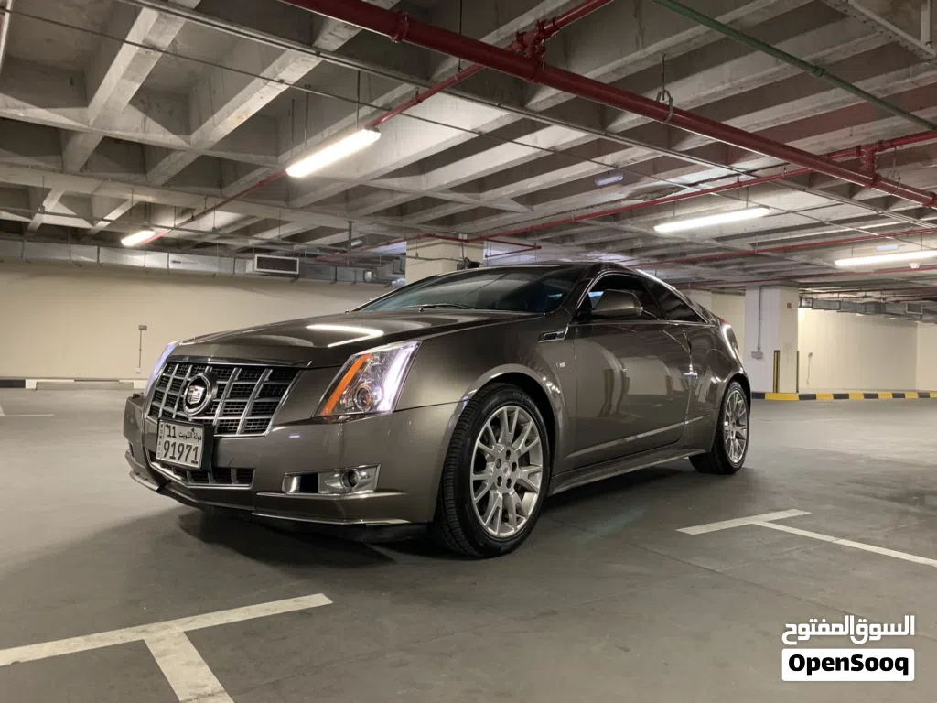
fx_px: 704
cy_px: 352
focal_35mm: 26
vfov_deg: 53.1
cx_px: 468
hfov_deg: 67.3
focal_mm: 4.25
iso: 400
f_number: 1.8
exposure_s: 1/33
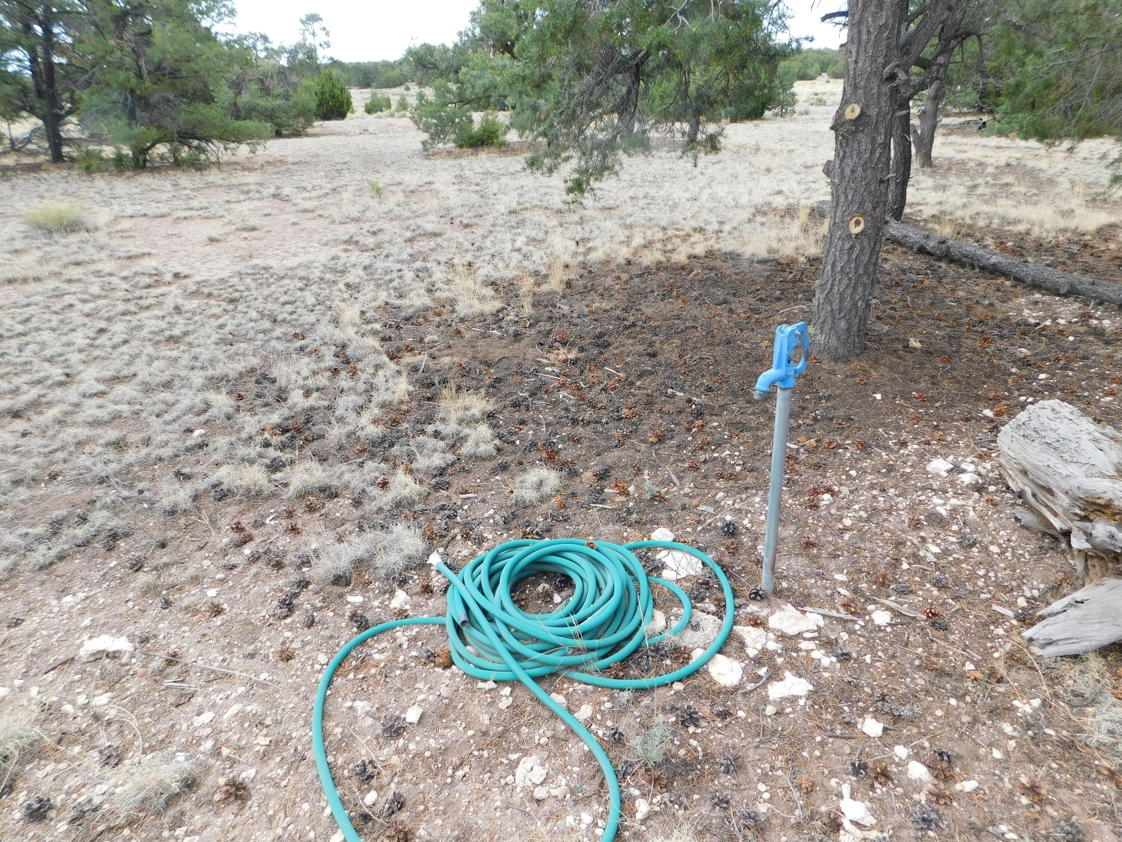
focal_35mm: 23
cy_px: 421
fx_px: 745
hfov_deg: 73.9
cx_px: 561
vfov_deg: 58.9
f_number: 3
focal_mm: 4
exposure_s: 1/200
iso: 125
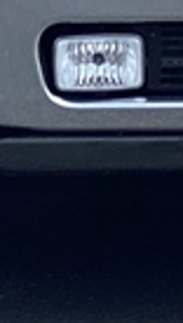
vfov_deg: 4.3
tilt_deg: +0.3
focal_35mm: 493
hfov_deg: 2.5
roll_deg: -2.8
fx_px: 4237
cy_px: -484
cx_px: 312
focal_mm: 6
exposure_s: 1/1546
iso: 20
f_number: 2
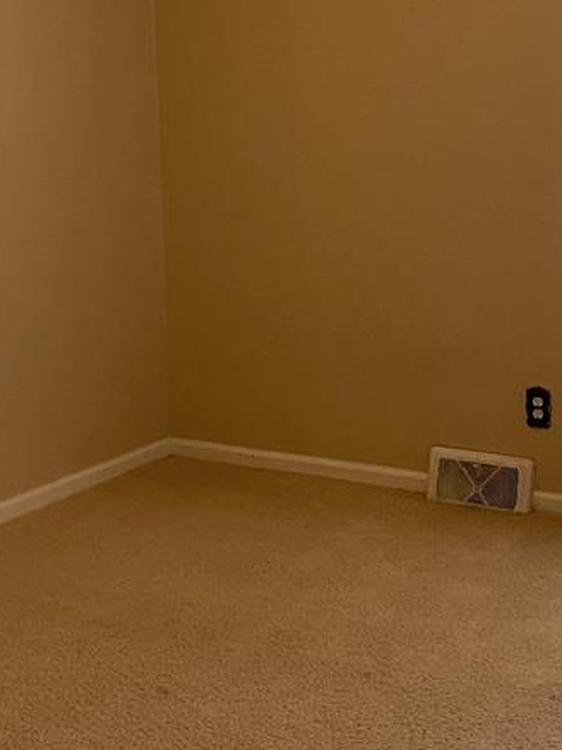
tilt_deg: -7.6
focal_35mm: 57
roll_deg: +0.7
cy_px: 276
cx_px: 418
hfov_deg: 25.3
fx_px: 1235
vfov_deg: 33.6
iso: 200
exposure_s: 1/60
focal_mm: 4.25
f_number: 1.8
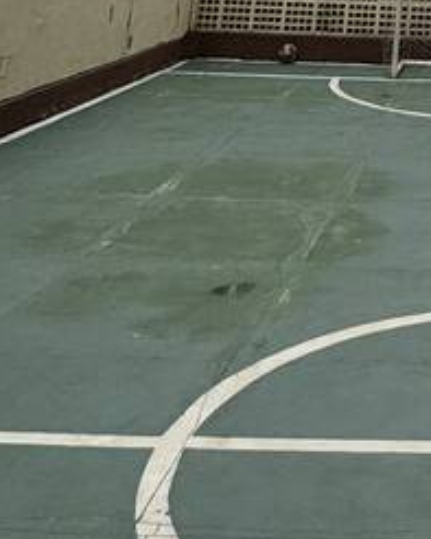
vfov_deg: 20.6
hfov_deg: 23.1
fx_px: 956
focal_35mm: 60
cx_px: 529
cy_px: -456
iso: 50
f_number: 2.2
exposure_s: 1/1600
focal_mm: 2.22
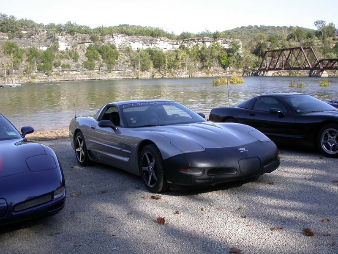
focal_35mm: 38
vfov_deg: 37.7
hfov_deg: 49.0
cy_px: 127
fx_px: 371
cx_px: 169
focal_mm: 7.85
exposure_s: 1/219
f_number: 5.3
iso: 100
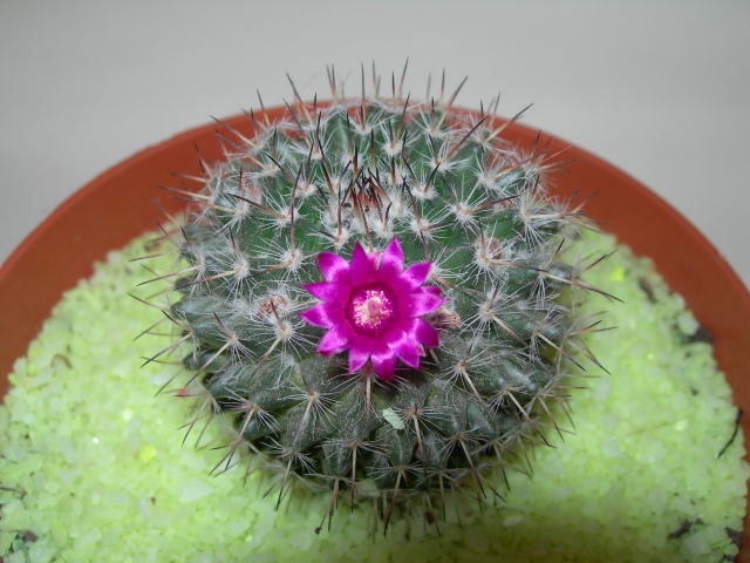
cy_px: 282
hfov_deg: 49.0
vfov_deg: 37.7
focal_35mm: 38
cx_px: 375
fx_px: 823
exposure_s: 1/60.1
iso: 50
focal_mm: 7.8
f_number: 4.8
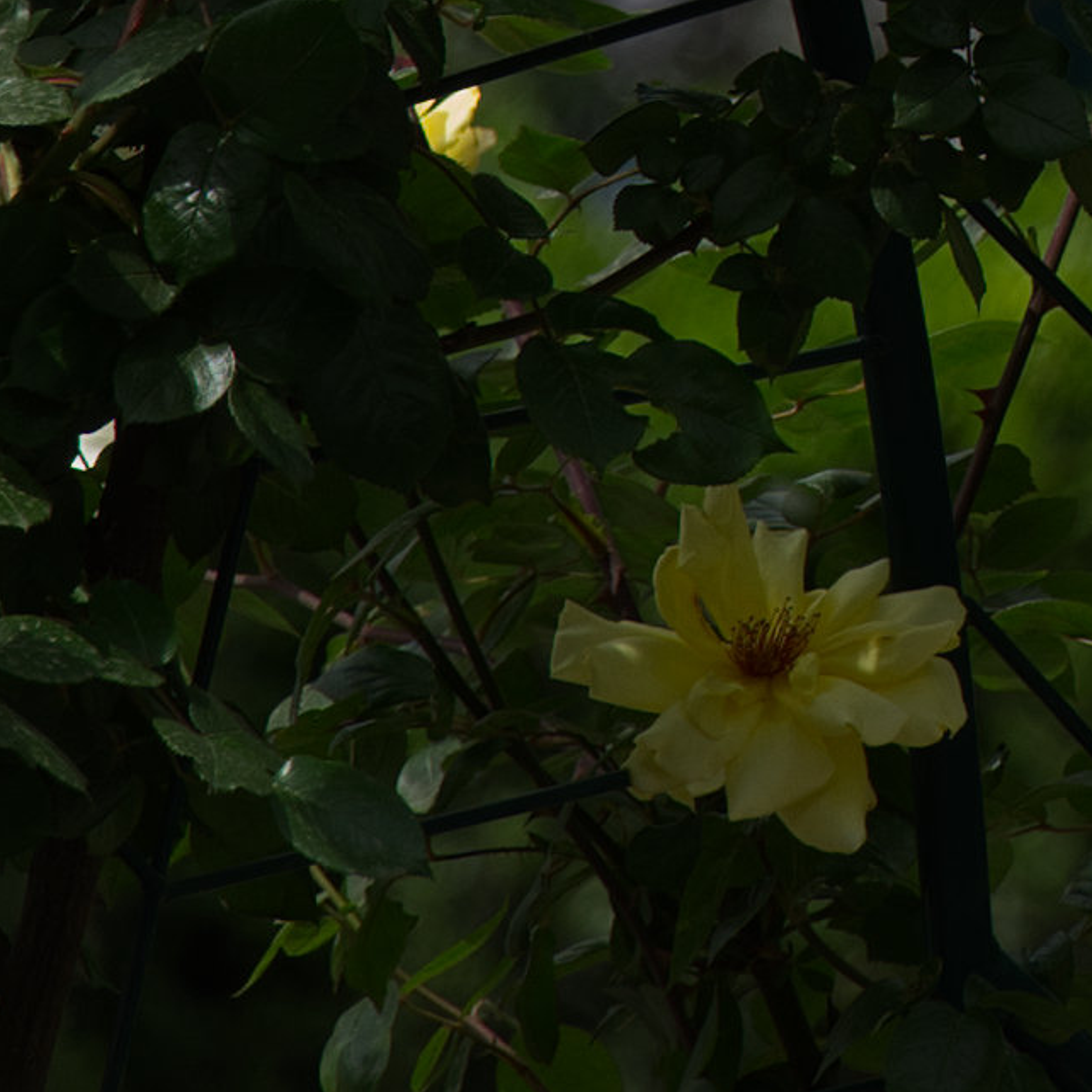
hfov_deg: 0.9
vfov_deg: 0.9
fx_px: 66384
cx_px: 1686
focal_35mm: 1860
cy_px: -604
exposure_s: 1/320
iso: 125
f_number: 5.6
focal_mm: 200
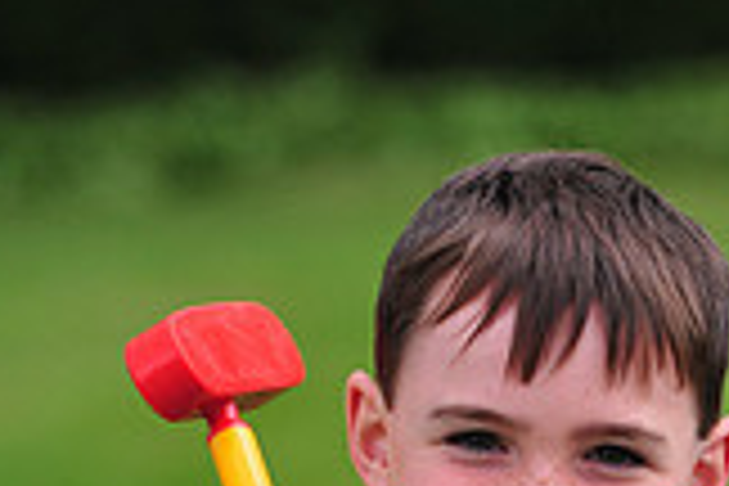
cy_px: 914
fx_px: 7026
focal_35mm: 347
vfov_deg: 3.9
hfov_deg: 5.9
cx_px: 610
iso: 400
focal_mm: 125
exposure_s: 1/1000
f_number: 4
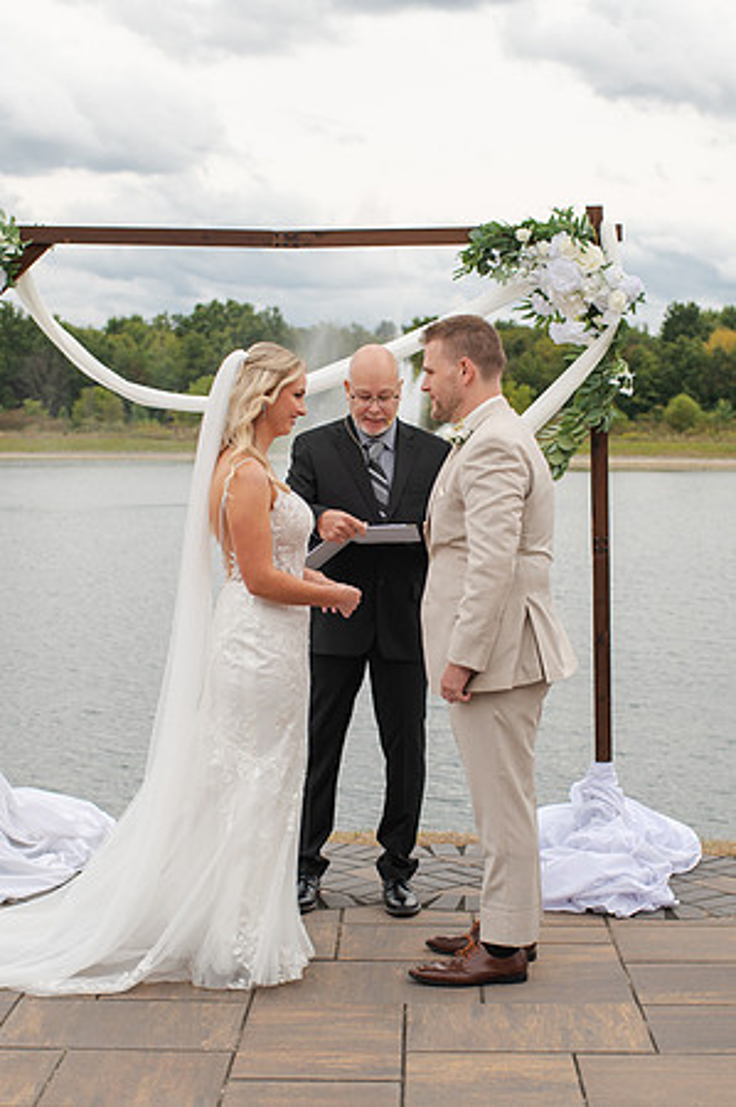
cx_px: 383
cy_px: 615
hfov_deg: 21.8
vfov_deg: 32.3
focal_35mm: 62
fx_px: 1909
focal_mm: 35
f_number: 3.5
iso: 100
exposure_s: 1/800
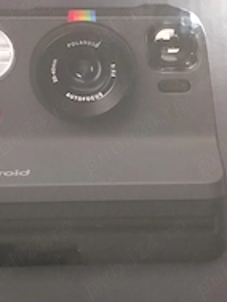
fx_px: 498
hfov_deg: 25.6
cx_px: 78
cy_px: 161
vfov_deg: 33.7
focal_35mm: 57
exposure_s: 1/25
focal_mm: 4.05
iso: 2384
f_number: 1.8
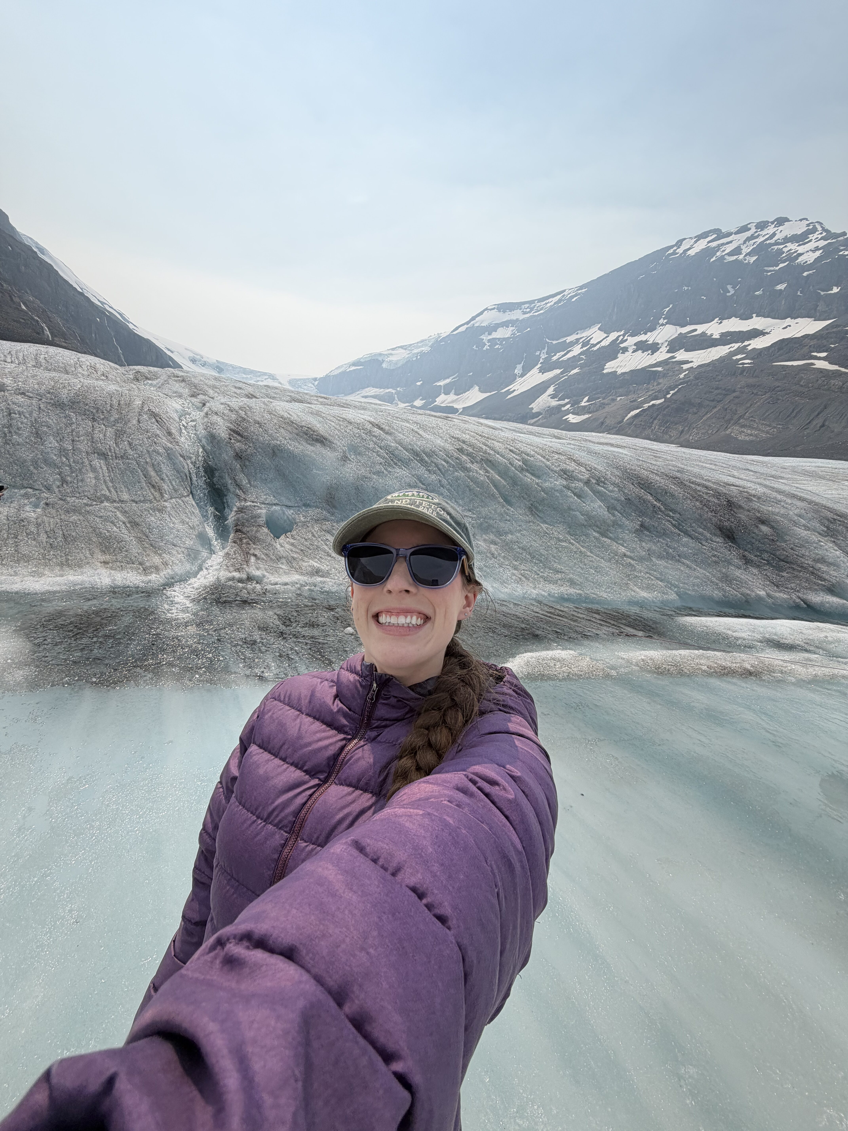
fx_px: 457
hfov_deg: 85.7
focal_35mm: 14
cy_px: 566
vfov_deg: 102.1
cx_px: 424
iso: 20
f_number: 2.2
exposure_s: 1/1368
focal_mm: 2.22
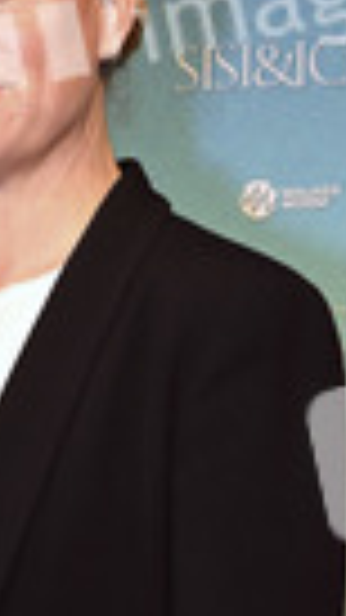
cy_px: 661
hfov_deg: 9.1
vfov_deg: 16.3
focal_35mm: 128
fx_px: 2089
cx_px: -229
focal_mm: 42
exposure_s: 1/125
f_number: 5
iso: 1000
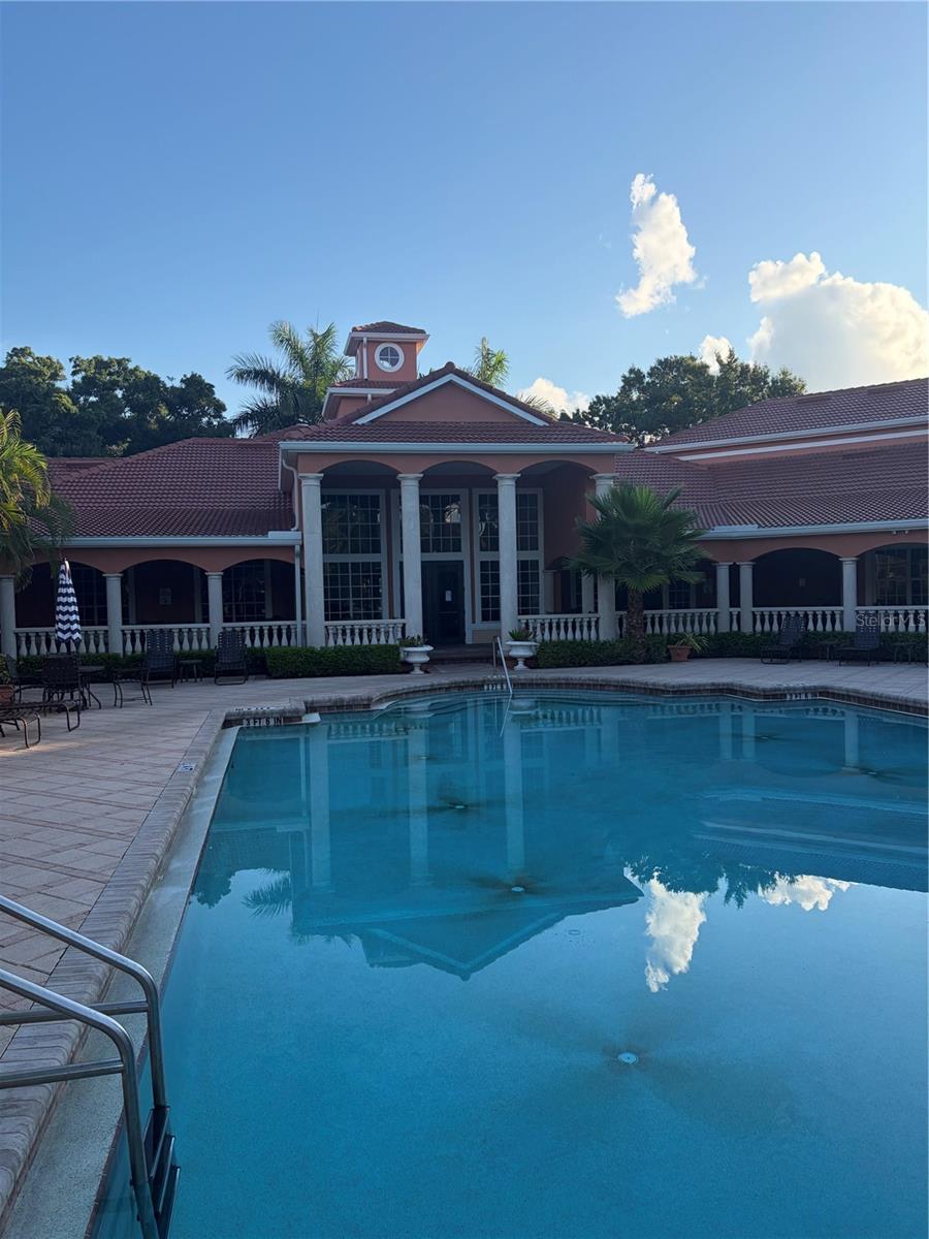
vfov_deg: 67.3
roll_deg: +1.1
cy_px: 620
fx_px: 930
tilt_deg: -2.0
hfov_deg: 53.1
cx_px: 464
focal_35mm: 26
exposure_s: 1/1099
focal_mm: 5.96
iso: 50
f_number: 1.6
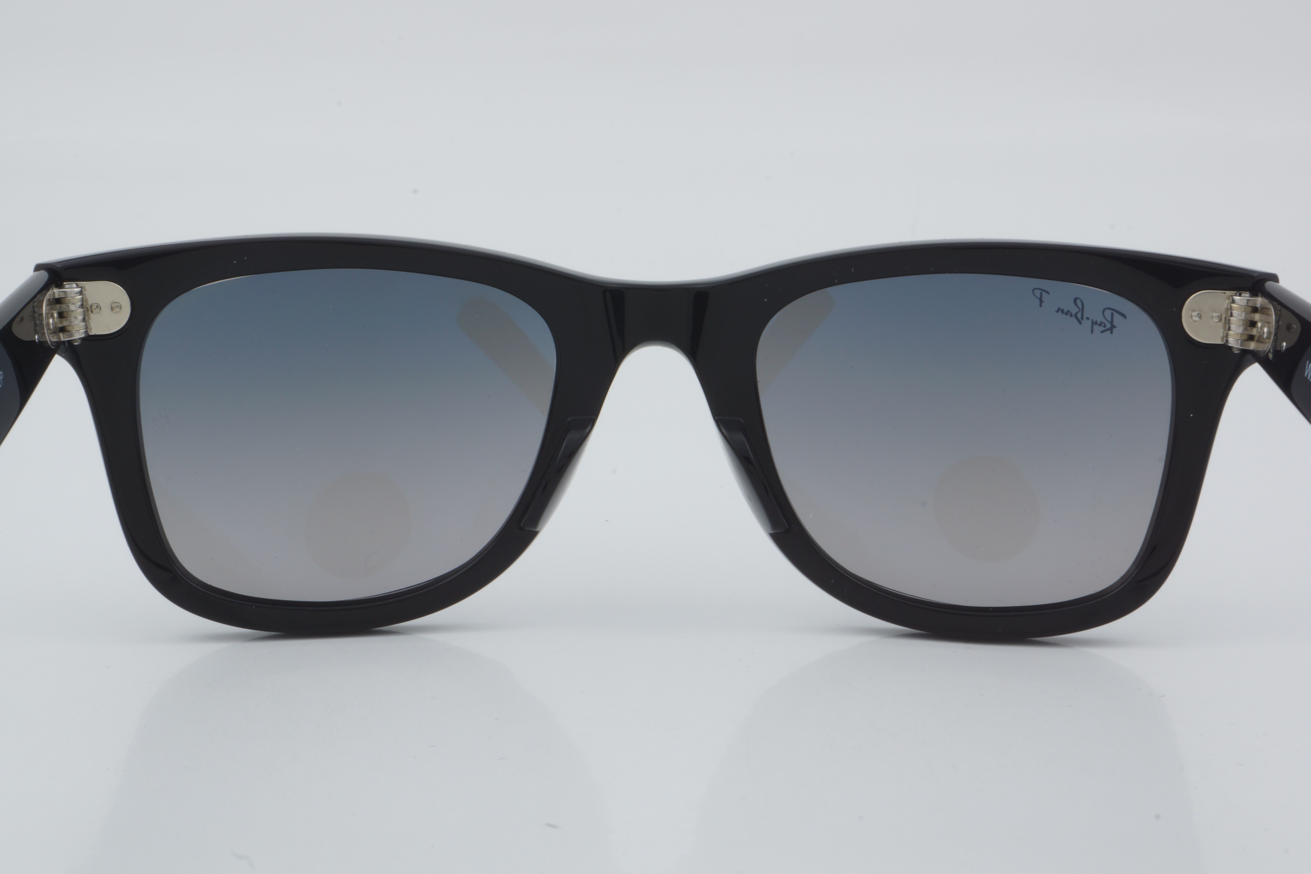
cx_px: 656
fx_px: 3004
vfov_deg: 16.6
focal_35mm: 82
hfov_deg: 24.6
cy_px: 437
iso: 100
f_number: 29
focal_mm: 55
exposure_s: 1/4
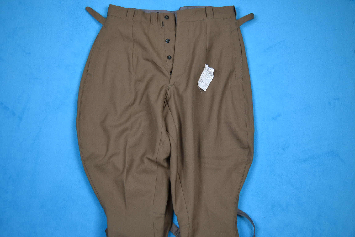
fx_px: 296
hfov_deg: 61.9
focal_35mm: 30
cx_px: 178
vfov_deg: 43.6
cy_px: 118
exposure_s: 1/60
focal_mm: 20
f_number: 3.5
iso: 450
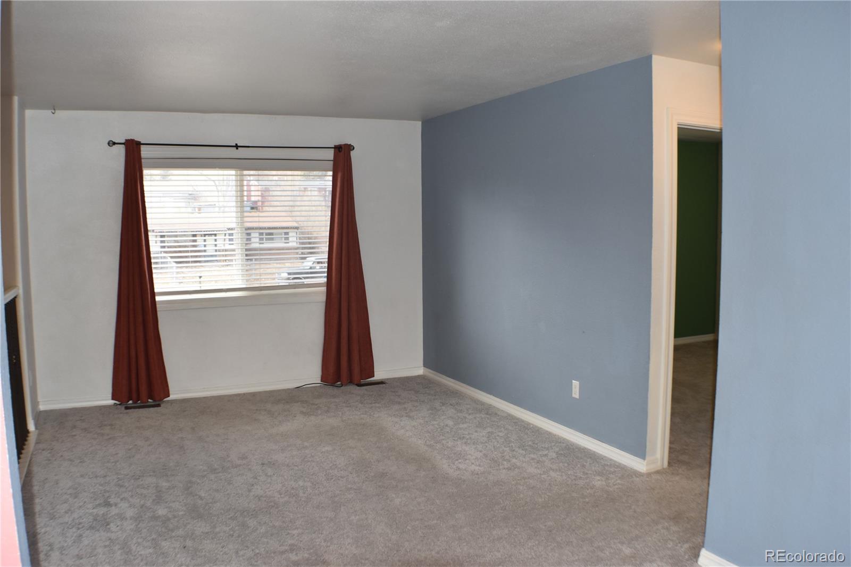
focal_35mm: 39
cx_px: 426
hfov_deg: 49.6
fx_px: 922
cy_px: 284
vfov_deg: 34.2
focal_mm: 26
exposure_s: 1/125
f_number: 5.6
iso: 560
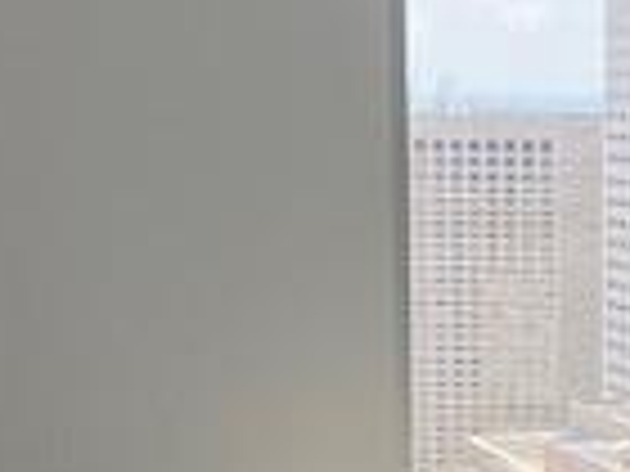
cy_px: 355
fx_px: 2166
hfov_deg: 16.2
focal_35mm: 119
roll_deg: -0.3
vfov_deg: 12.4
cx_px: 652
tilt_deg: -6.5
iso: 32
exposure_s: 1/282
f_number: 1.8
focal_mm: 4.25
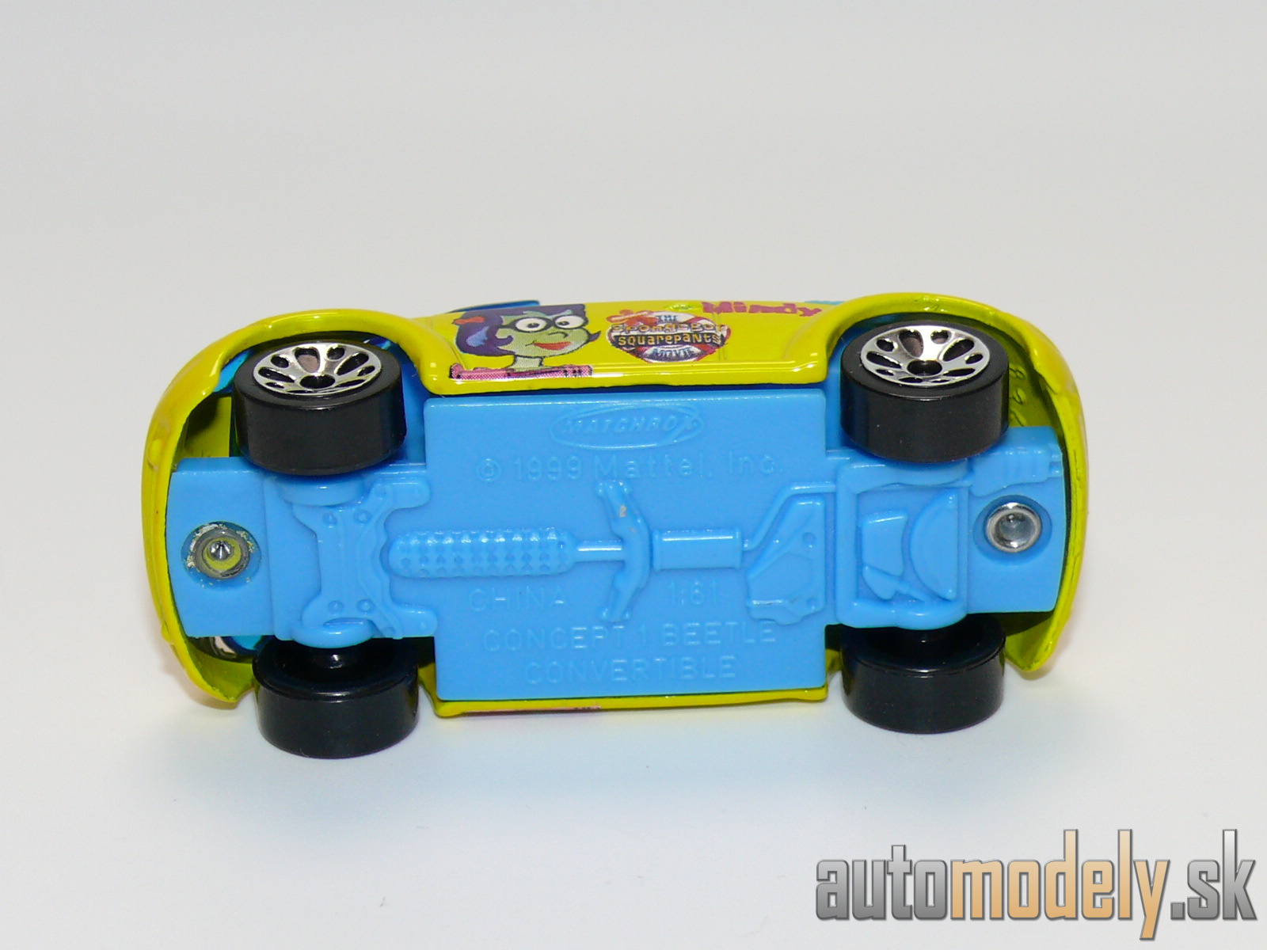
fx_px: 4099
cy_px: 475
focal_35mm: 112
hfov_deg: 17.6
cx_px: 634
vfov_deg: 13.2
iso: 100
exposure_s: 1/30
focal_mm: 14.2
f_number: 4
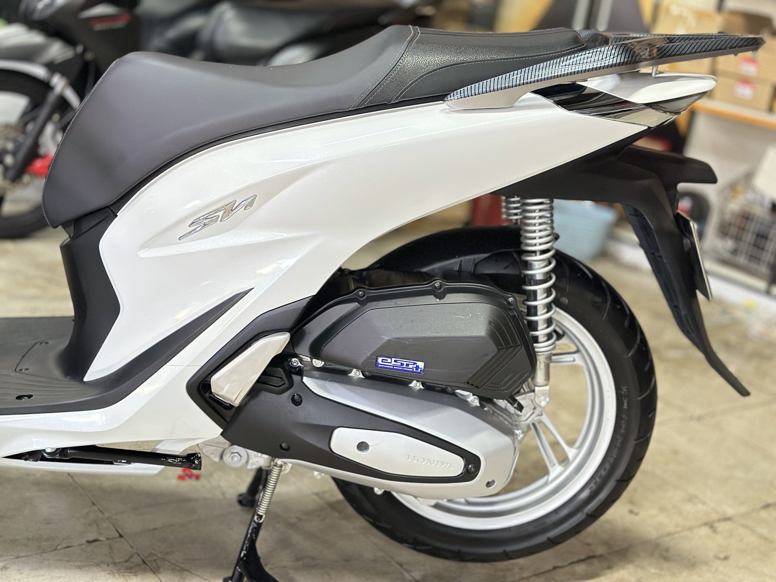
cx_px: 388
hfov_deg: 39.7
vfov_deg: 30.3
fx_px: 1076
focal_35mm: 48
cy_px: 291
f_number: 1.78
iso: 640
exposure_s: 1/33
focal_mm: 6.86
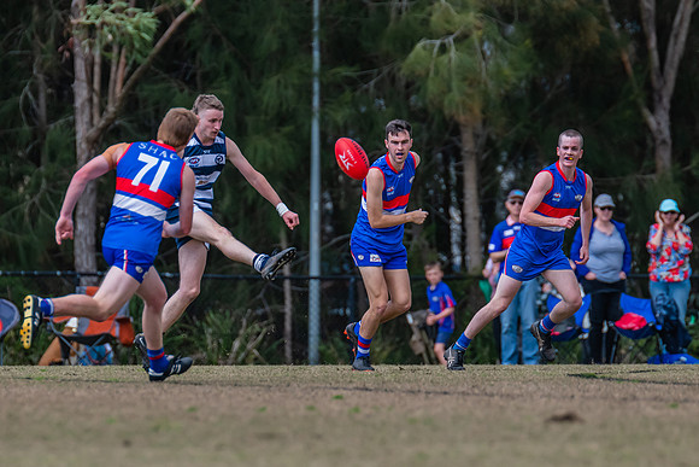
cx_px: 244
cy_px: 249
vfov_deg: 2.2
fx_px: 12349
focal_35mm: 636
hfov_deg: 3.2
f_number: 5
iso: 800
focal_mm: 420
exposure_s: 1/1600
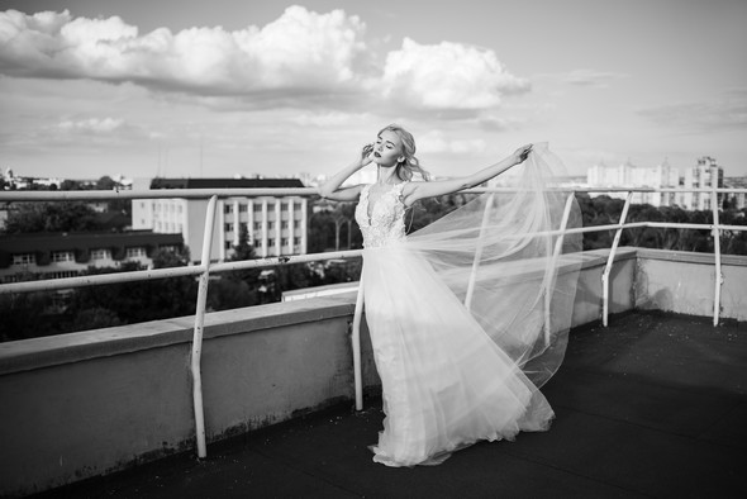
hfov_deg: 54.4
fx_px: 727
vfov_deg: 37.9
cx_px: 374
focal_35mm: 35
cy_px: 250
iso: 100
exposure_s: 1/2000
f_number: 2.2
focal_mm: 35
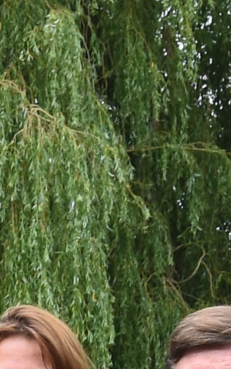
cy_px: 728
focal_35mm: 351
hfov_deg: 3.6
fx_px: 3535
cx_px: -593
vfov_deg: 5.8
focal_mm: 24
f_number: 6.3
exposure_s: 1/160
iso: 400
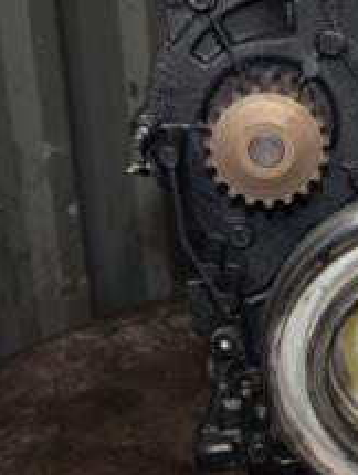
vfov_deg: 23.1
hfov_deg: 17.1
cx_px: 378
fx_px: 1160
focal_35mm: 84
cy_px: 212
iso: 800
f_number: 5
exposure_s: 1/60
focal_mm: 21
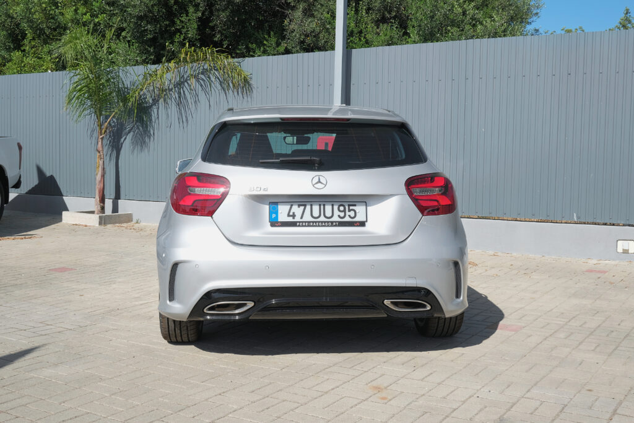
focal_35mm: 42
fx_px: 740
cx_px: 317
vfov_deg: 31.9
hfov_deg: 46.4
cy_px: 212
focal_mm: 28
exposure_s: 1/250
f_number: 9
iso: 160
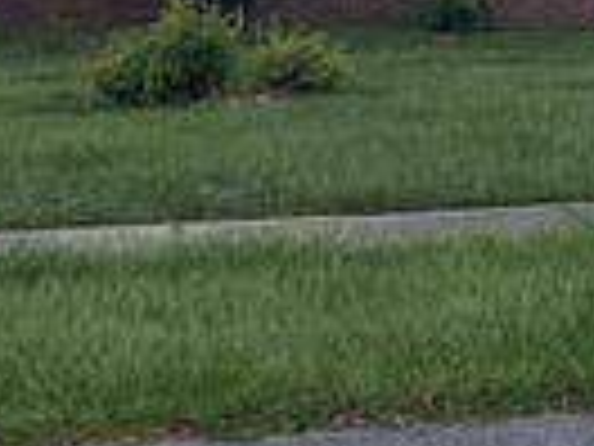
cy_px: -239
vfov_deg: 11.3
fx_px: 2162
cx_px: 868
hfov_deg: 14.6
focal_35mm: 126
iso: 32
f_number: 1.8
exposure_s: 1/3300
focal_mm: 4.25
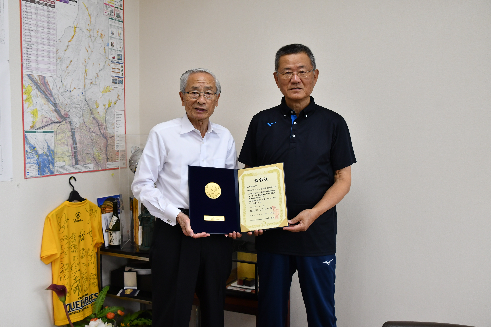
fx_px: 532
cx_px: 246
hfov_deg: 49.6
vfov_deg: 34.2
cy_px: 164
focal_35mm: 39
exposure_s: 1/250
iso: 1000
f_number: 6.3
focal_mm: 26
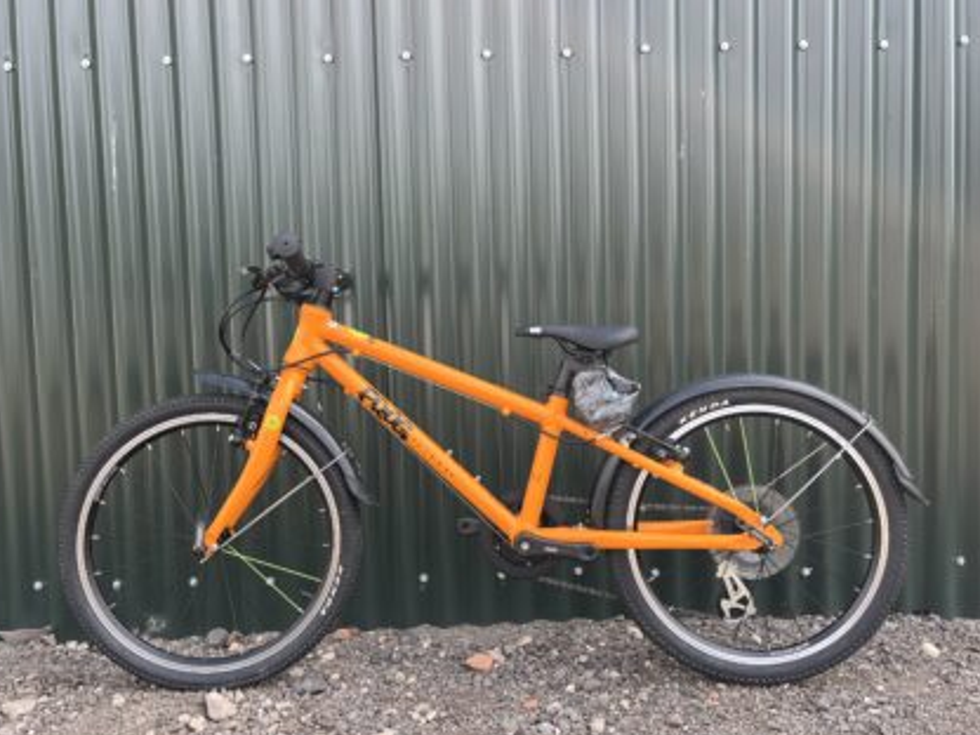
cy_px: 365
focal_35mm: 30
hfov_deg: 60.0
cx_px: 492
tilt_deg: -4.8
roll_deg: +2.5
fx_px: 849
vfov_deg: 46.8
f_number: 1.6
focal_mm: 5.1
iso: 50
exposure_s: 1/524
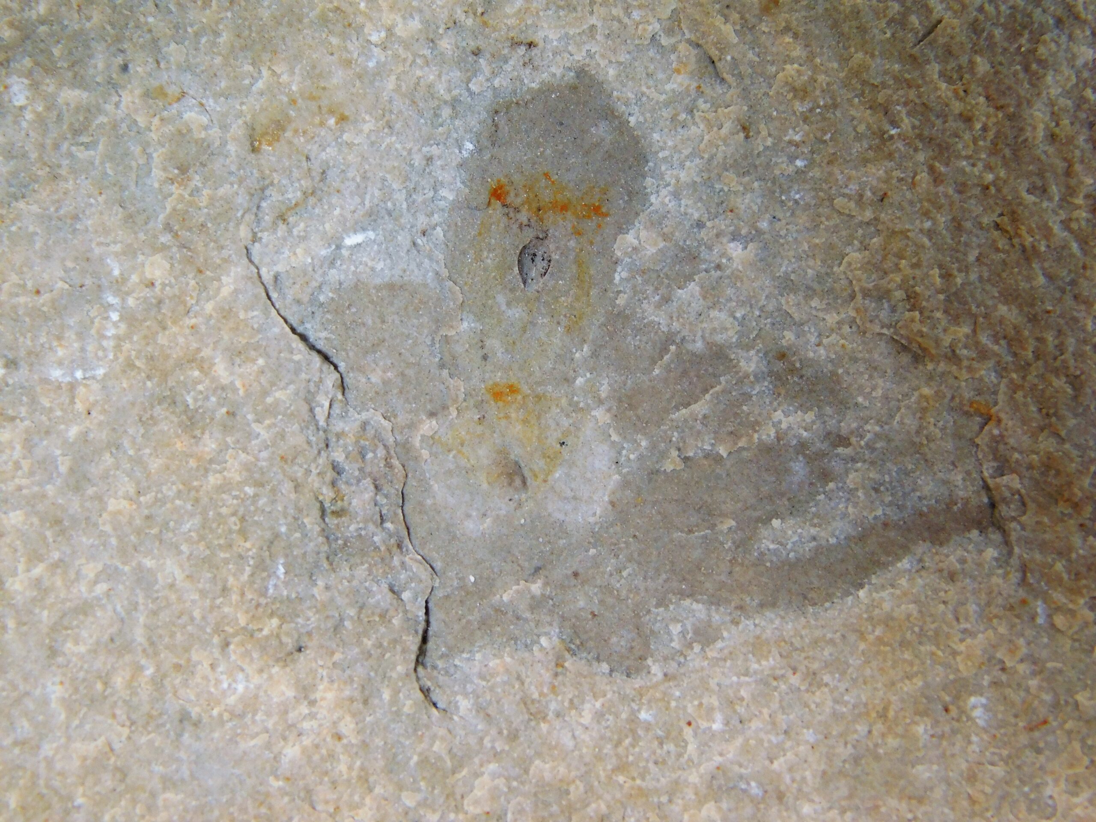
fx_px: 6396
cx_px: 548
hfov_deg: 9.8
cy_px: 411
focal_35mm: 202
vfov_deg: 7.4
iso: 125
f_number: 5.4
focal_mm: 35.9
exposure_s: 1/60
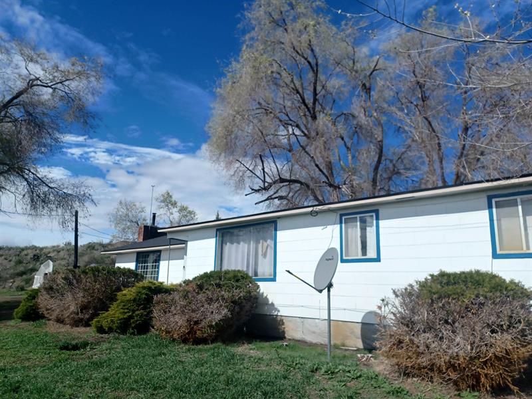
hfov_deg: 69.4
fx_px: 384
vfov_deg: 54.9
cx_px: 266
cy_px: 200
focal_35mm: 25
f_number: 1.8
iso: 32
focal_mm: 4.6
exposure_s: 1/617
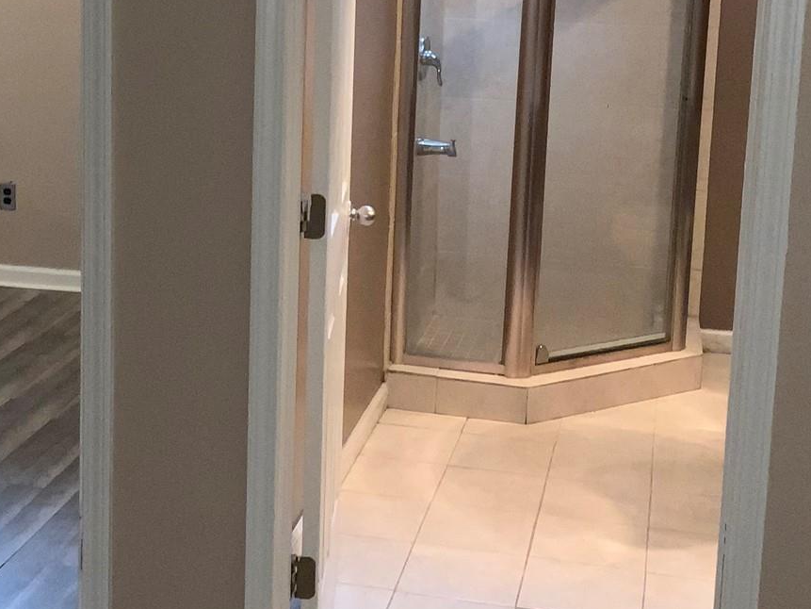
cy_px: 170
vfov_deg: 21.2
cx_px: 304
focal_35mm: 69
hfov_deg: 28.1
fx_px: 1617
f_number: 1.8
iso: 64
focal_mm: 3
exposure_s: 1/40
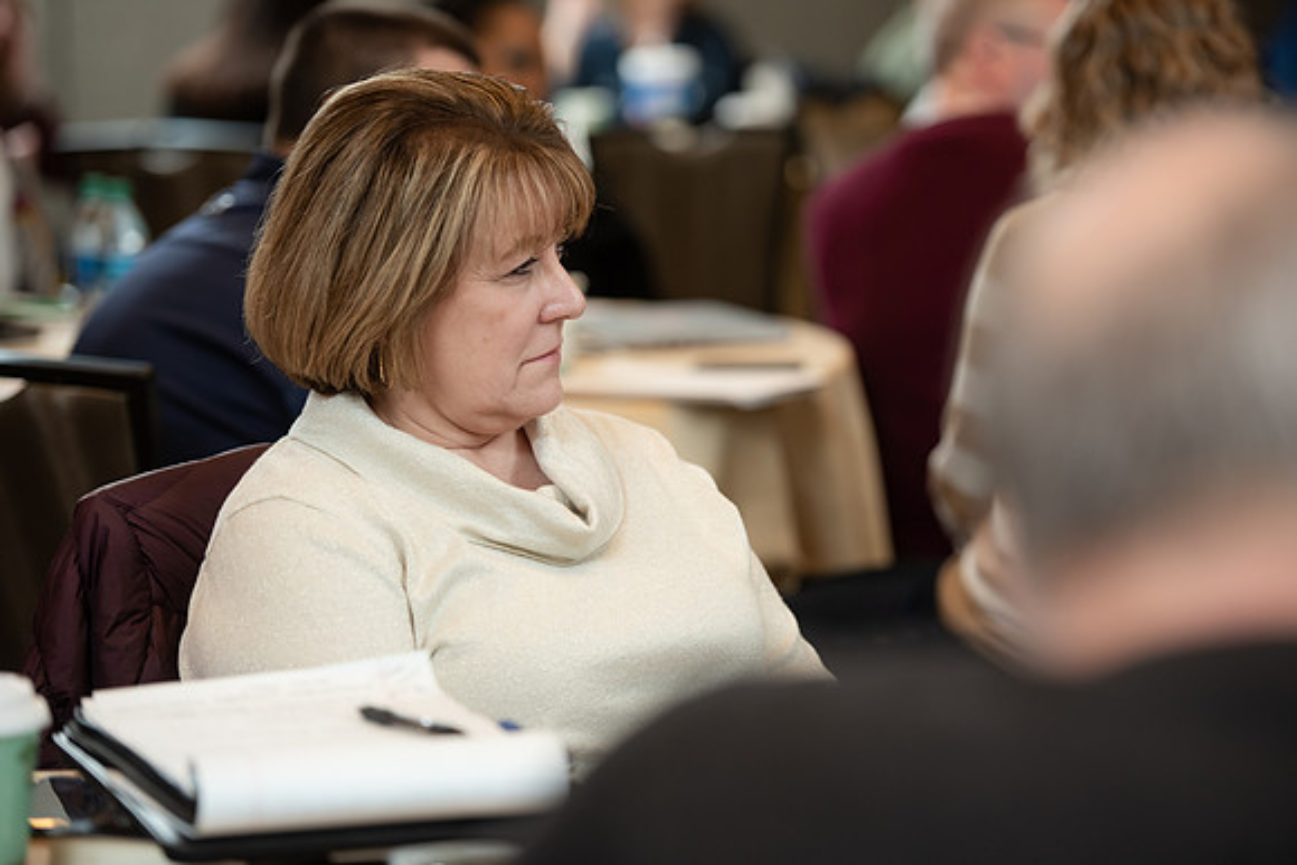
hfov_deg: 15.8
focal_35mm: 130
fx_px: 4684
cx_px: 648
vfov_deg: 10.6
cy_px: 432
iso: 800
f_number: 3.2
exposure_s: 1/160
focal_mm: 130
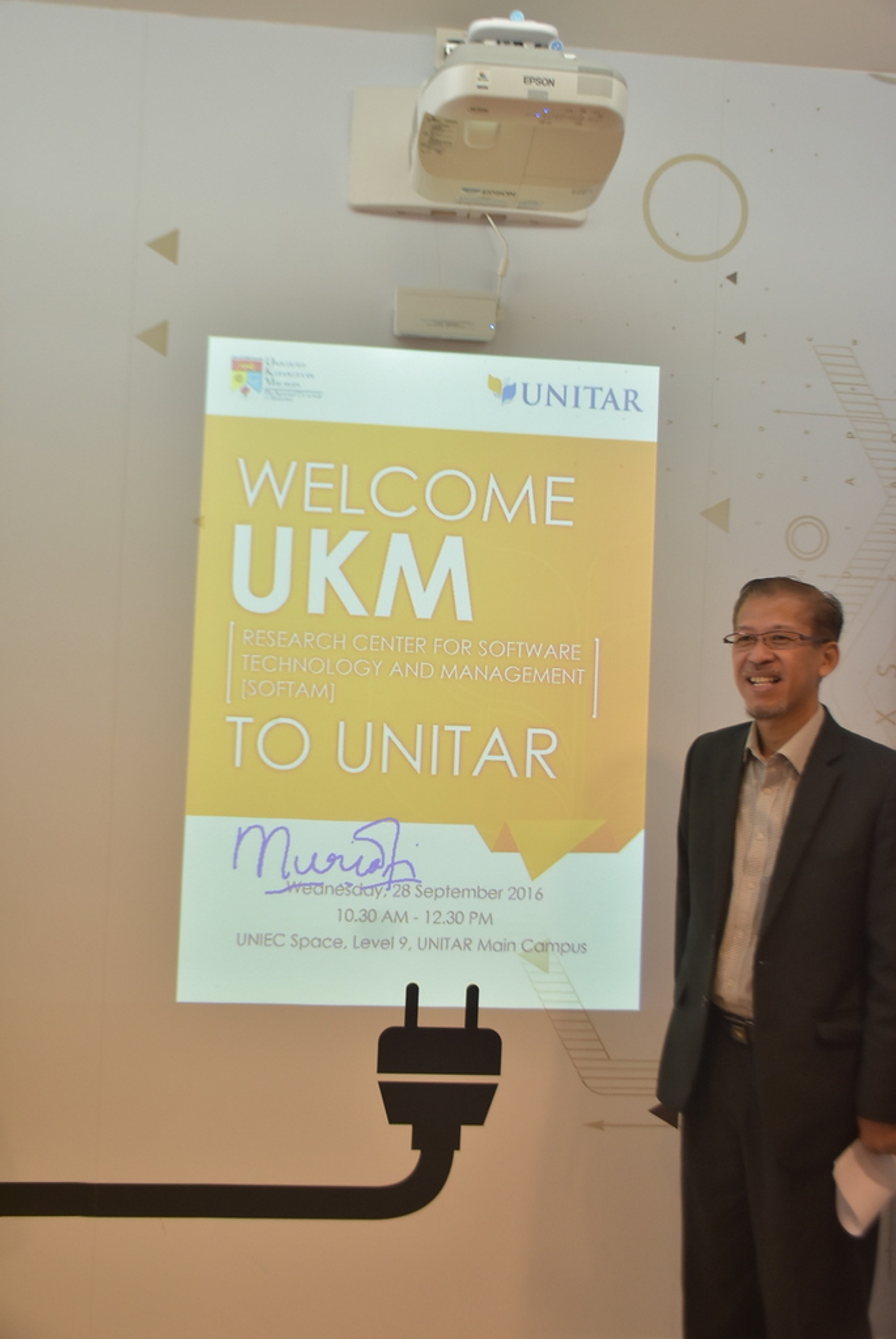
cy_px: 670
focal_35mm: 36
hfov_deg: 37.0
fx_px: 1341
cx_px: 448
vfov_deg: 53.1
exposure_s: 1/125
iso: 640
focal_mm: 24
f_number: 3.8
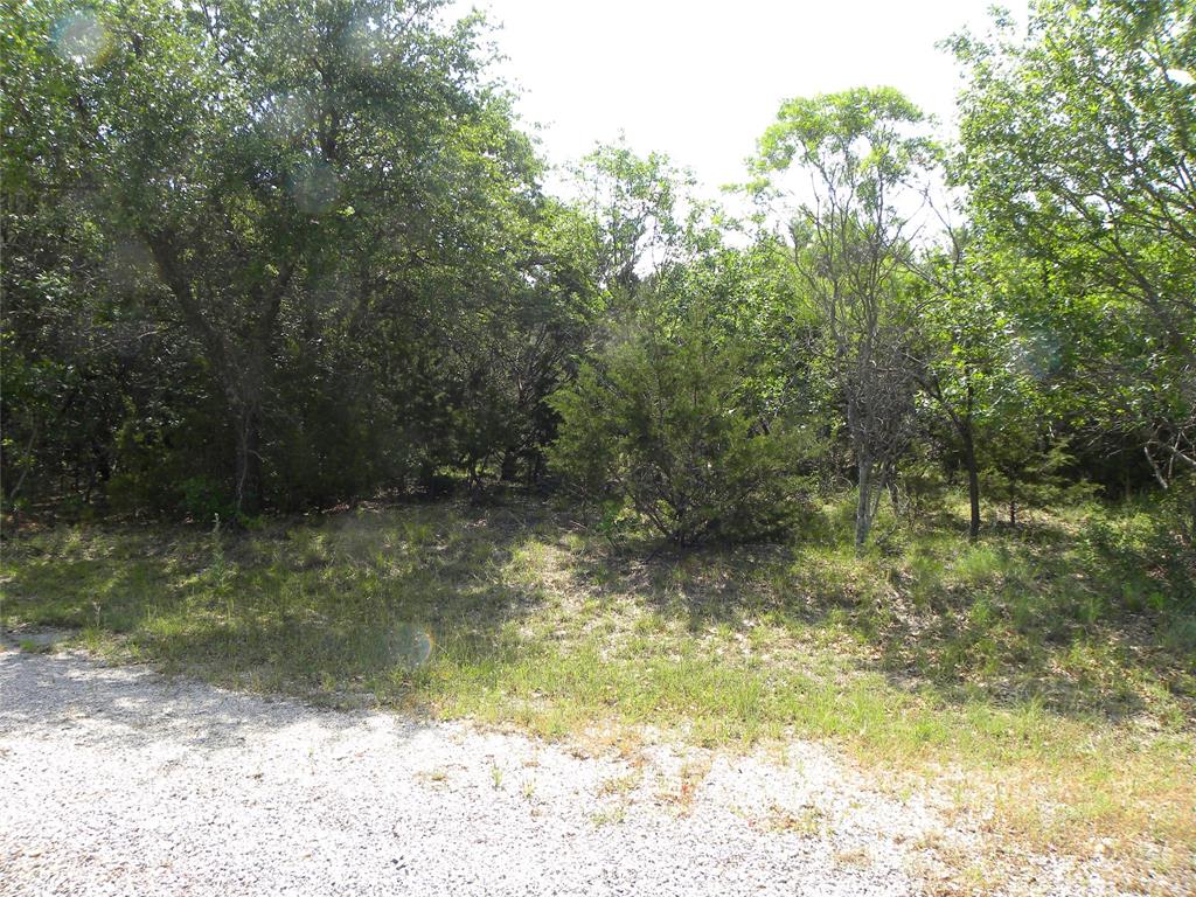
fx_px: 898
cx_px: 598
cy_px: 448
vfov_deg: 53.1
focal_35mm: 26
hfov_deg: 67.3
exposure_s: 1/176
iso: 64
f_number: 4.5
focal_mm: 4.6
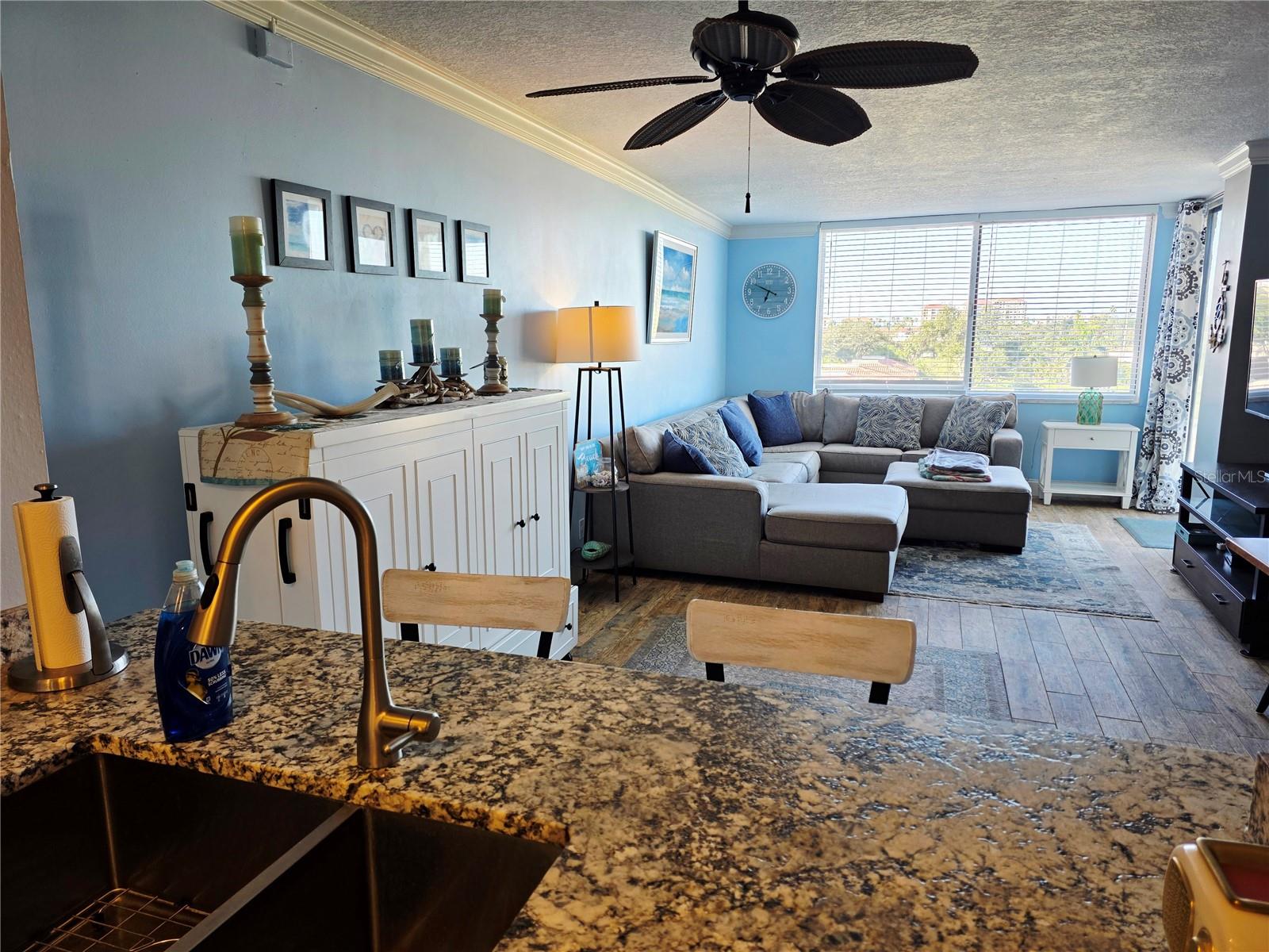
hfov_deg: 73.9
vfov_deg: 58.9
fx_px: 843
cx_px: 634
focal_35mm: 23
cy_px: 476
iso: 50
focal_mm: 6.3
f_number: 1.7
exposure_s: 1/120
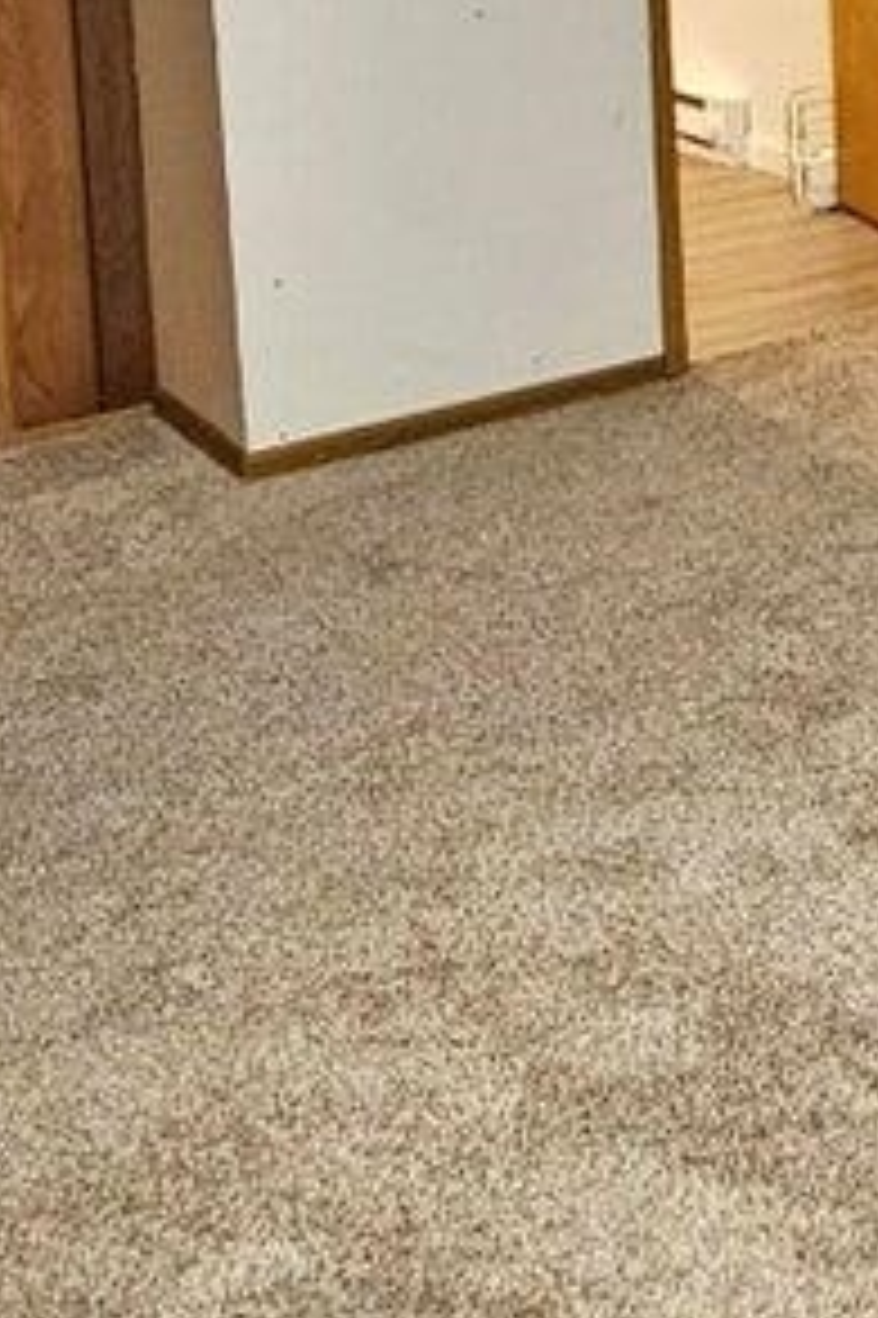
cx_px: 1294
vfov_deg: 28.7
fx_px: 2307
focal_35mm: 63
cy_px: -157
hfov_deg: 19.1
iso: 500
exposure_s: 1/30
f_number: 2.2
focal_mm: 2.2
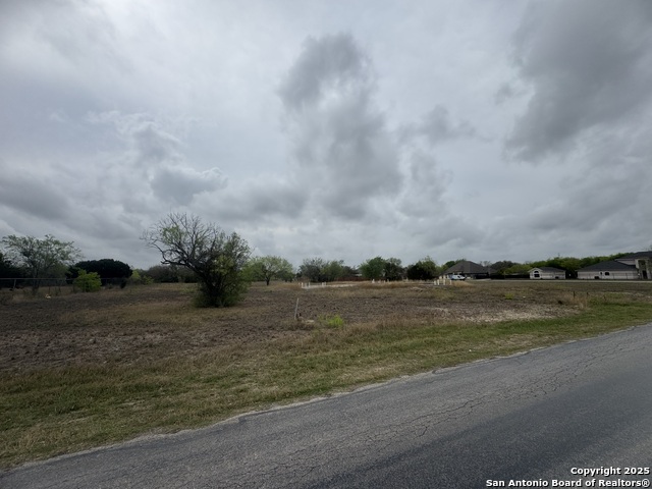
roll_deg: +2.4
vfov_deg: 85.7
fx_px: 264
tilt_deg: +6.0
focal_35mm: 14
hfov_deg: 102.1
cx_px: 326
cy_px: 244
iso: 50
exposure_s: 1/4132
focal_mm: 2.22
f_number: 2.2
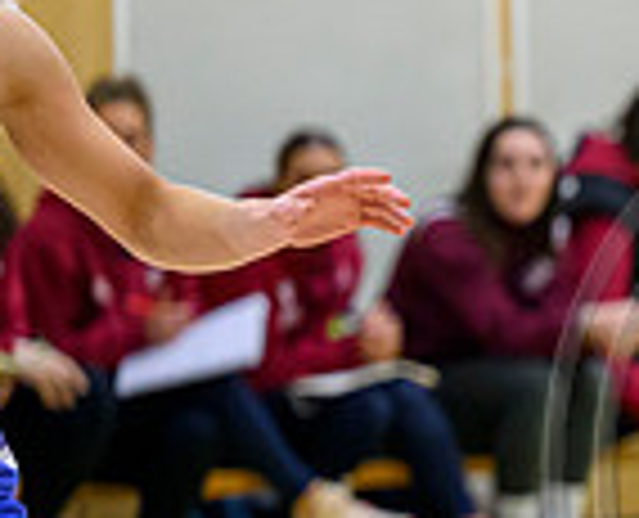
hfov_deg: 2.7
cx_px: 1459
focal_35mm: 697
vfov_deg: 2.2
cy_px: 491
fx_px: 13245
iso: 3200
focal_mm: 140
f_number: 3.2
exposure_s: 1/1000
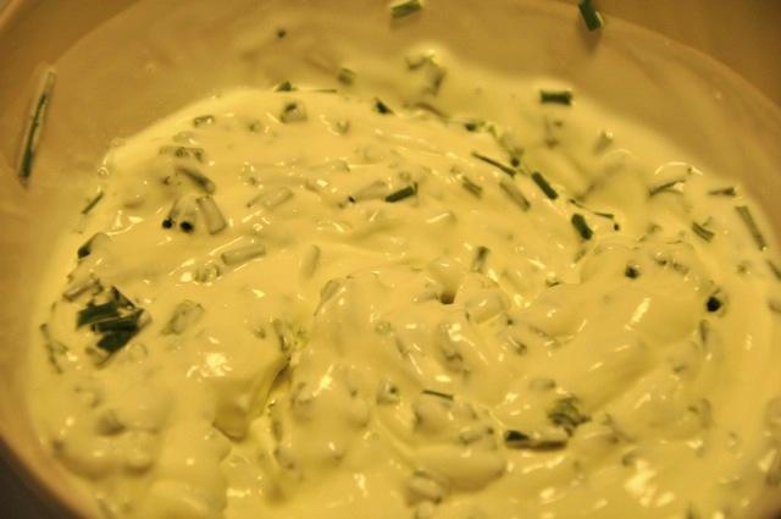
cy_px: 260
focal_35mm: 158
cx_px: 390
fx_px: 3413
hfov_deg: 13.1
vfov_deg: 8.7
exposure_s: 1/125
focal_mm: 105
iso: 400
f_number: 6.3
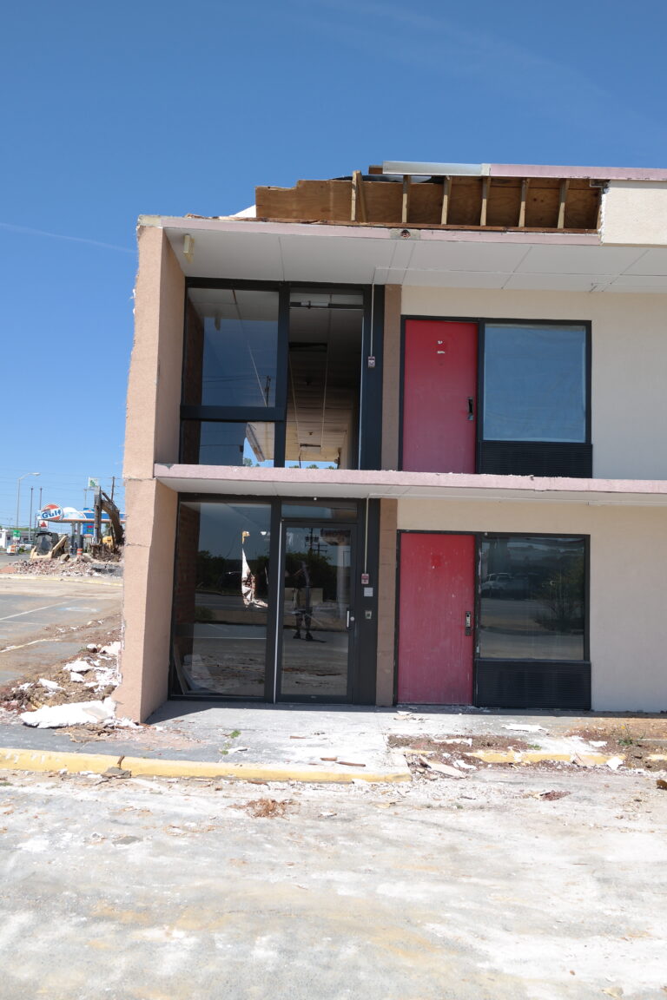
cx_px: 334
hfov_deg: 43.6
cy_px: 500
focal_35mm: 30
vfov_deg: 61.9
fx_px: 834
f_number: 6.3
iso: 100
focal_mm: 20
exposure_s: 1/250
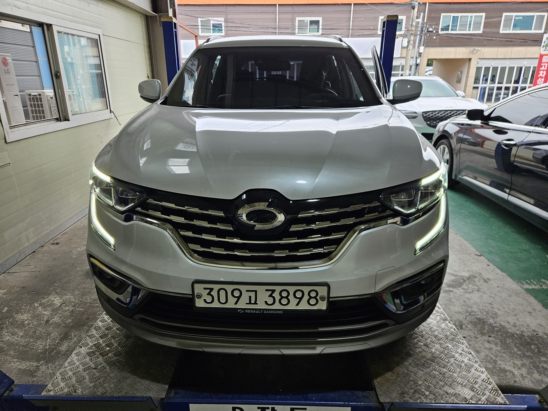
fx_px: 364
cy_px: 206
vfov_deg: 58.9
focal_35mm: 23
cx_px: 274
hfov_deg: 73.9
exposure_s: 1/180
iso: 64
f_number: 1.8
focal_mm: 5.4
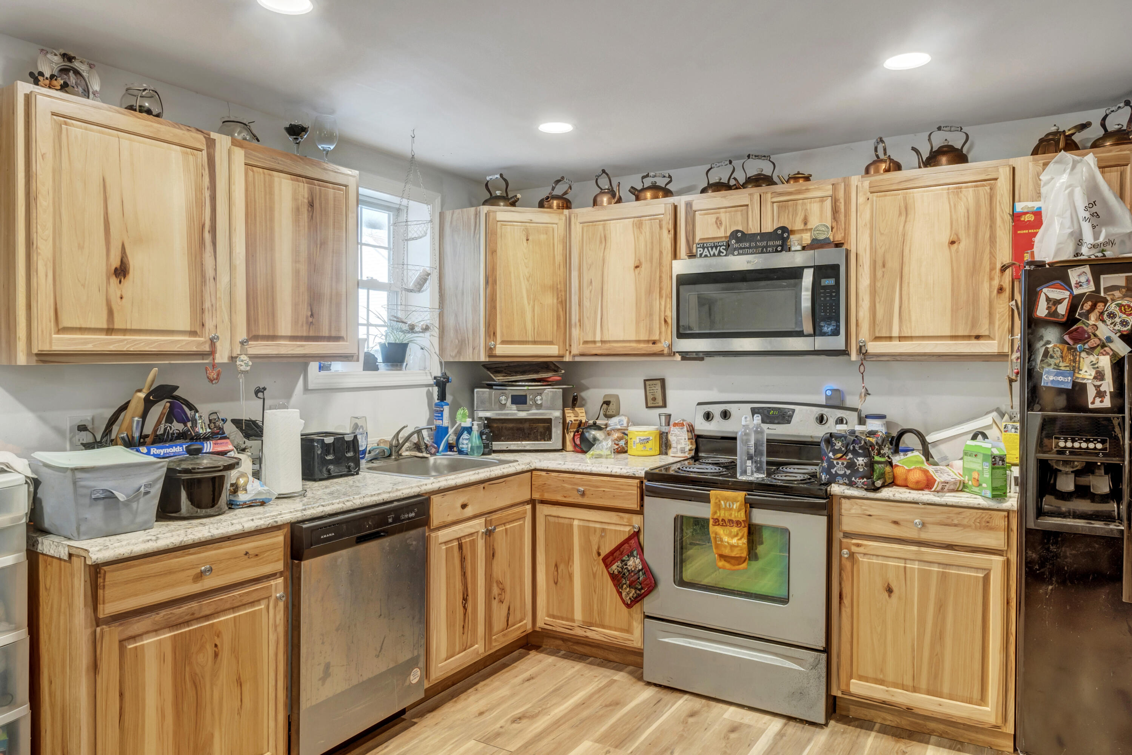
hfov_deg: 73.7
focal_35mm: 24
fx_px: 755
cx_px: 566
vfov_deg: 53.1
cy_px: 378
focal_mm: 16
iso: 400
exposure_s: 1/10
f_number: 9
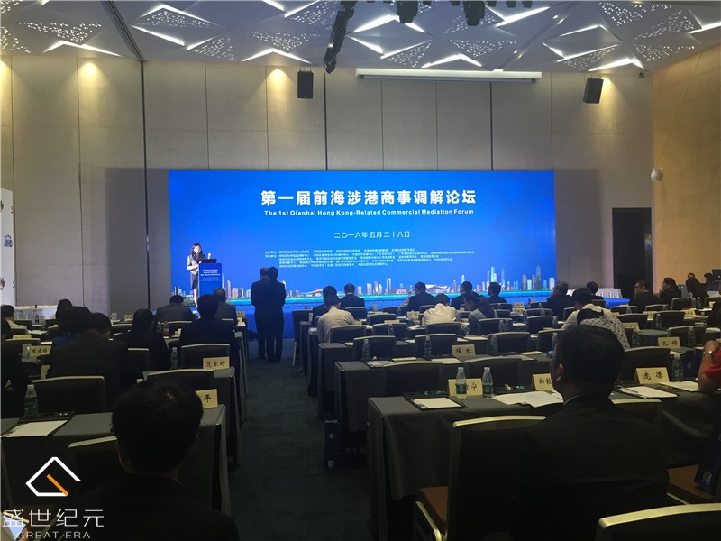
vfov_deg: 48.2
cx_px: 360
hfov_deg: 61.7
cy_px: 270
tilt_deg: -1.0
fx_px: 604
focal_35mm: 29
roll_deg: -0.7
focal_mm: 4.15
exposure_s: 1/30
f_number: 2.2
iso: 80
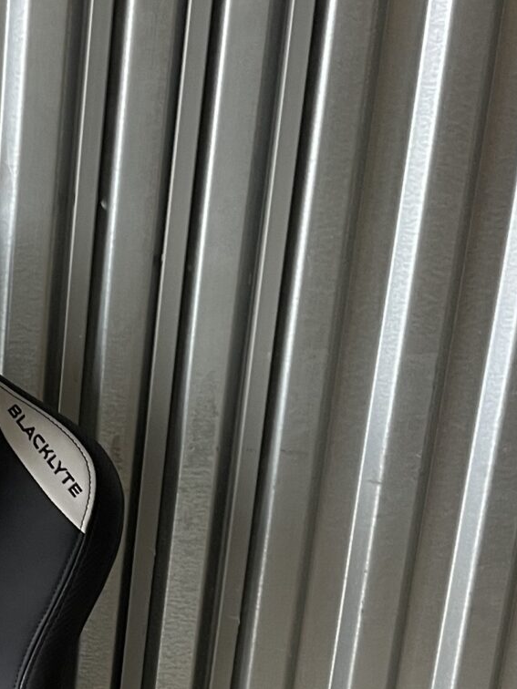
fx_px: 1752
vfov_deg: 19.8
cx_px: -191
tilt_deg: -20.5
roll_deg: -1.7
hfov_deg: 15.8
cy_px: 976
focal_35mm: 88
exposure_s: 1/50
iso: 100
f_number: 1.6
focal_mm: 5.1
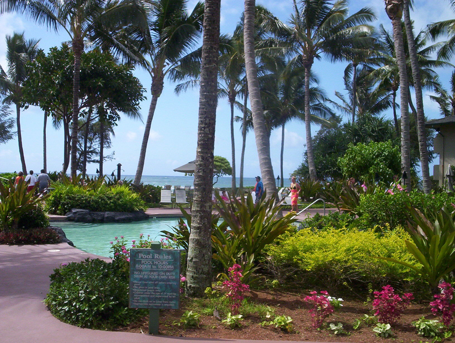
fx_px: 501
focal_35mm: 38
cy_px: 172
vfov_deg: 37.9
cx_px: 228
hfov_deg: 48.9
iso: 100
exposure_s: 1/789
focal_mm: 4.99
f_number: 4.5
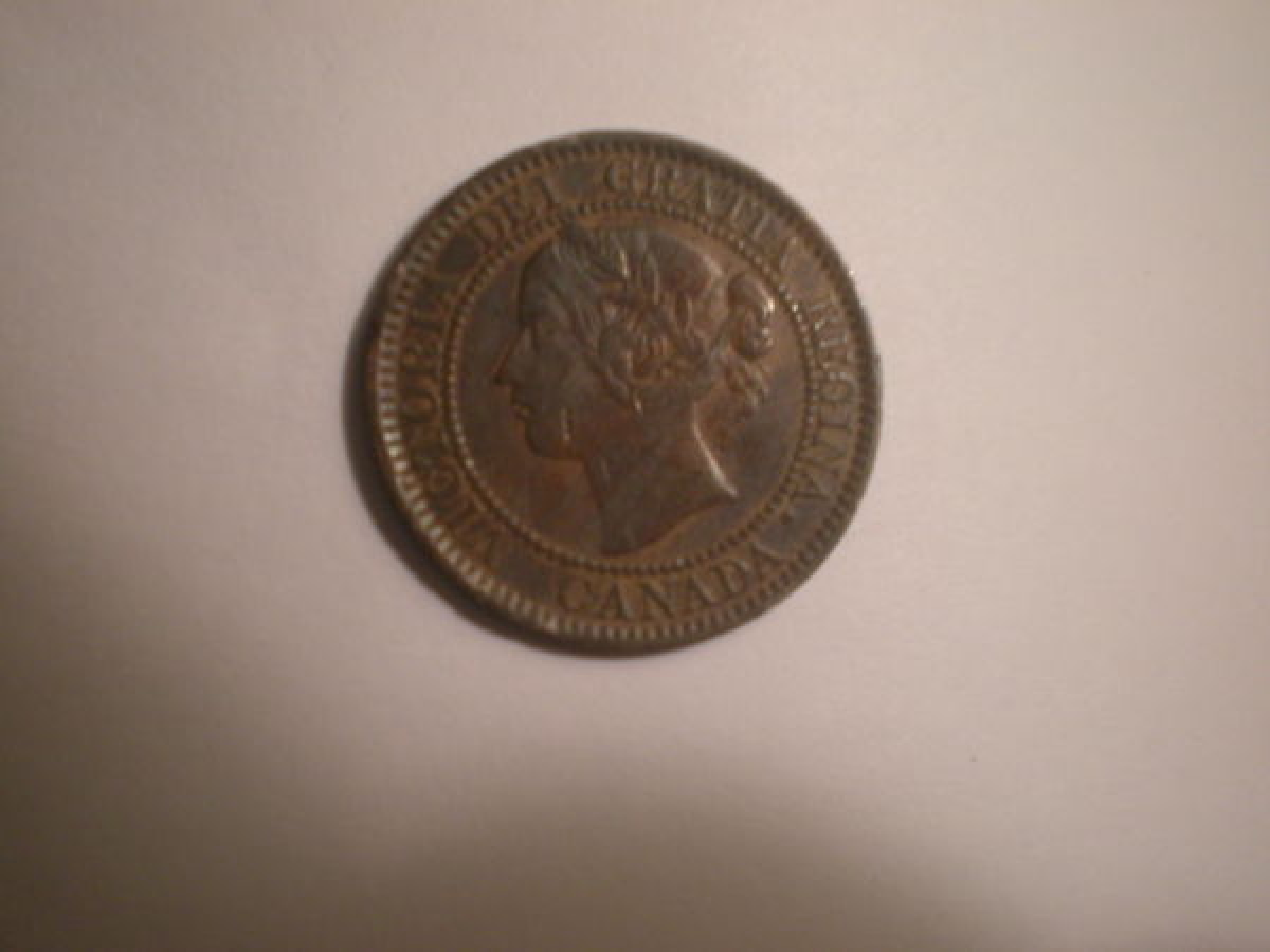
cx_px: 635
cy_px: 476
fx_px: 1614
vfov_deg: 32.9
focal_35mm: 44
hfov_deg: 42.9
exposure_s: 1/36.3
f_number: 3.5
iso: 200
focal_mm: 7.4
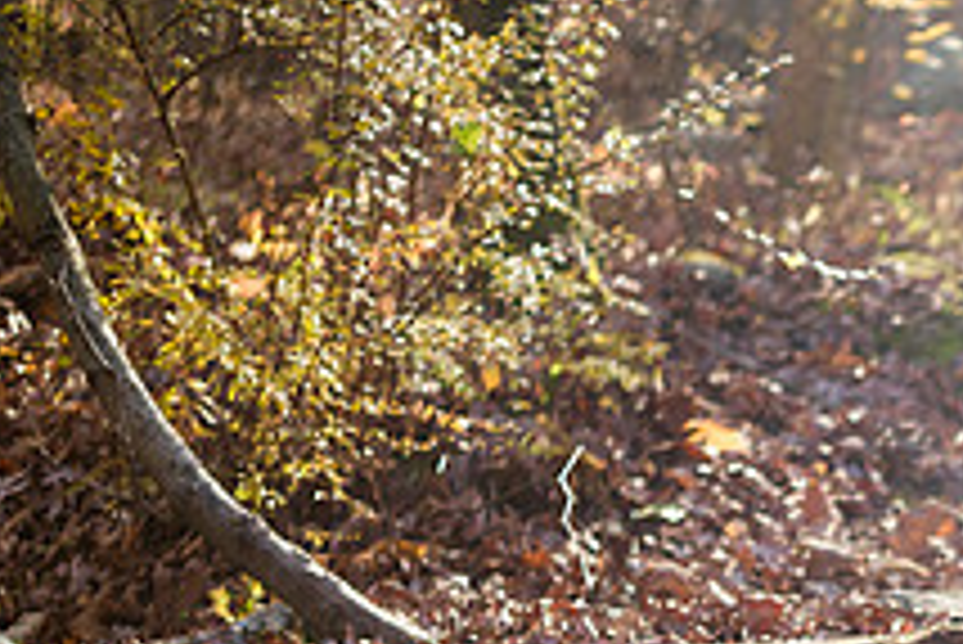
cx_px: 1197
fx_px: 2543
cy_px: 754
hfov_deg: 19.9
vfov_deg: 14.0
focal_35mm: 95
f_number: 3.5
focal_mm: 35
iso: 200
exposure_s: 1/160
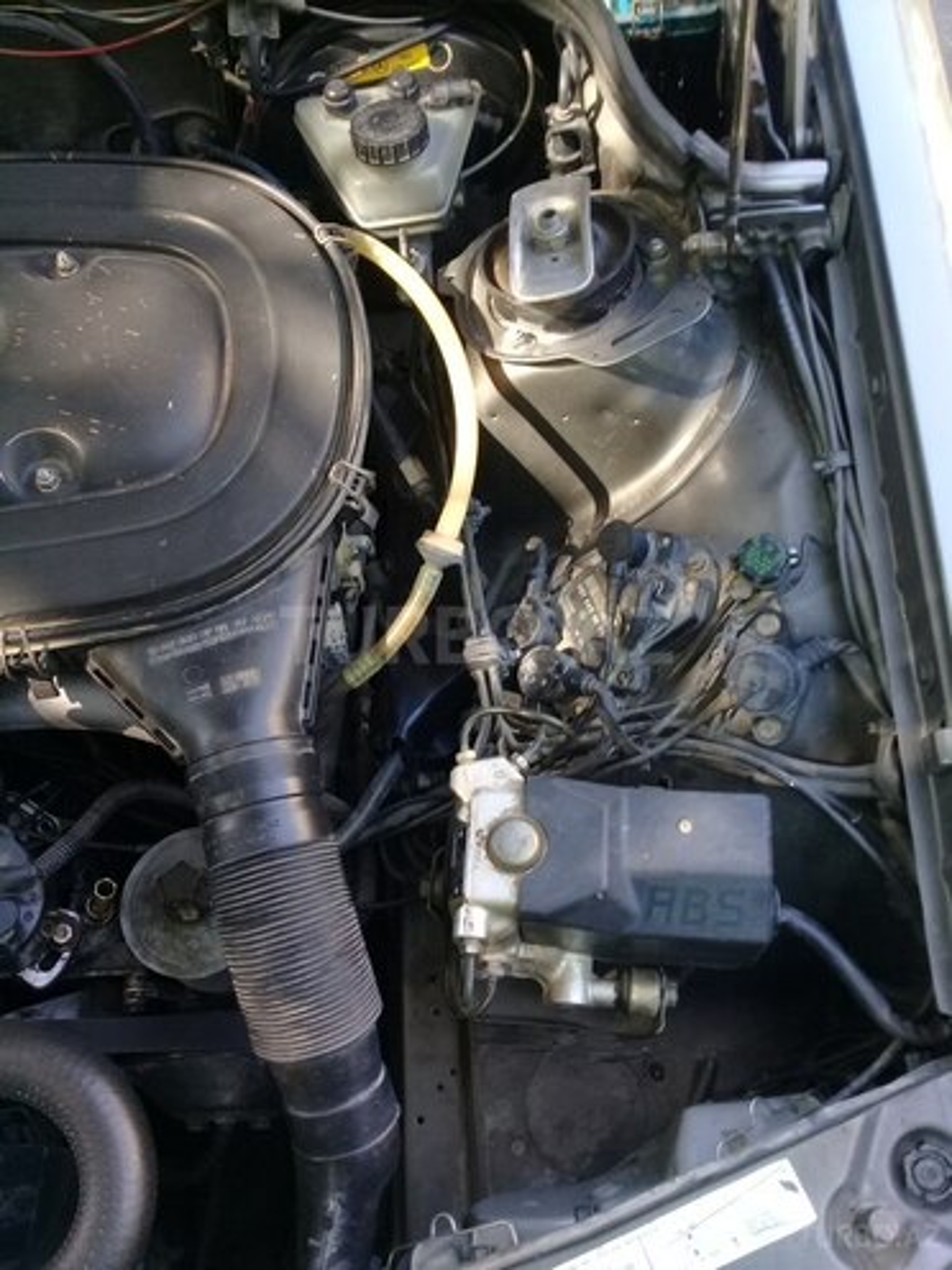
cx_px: 476
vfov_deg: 58.4
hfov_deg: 45.4
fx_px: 1137
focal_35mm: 31
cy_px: 635
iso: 50
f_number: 2.2
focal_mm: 3.3
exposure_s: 1/50
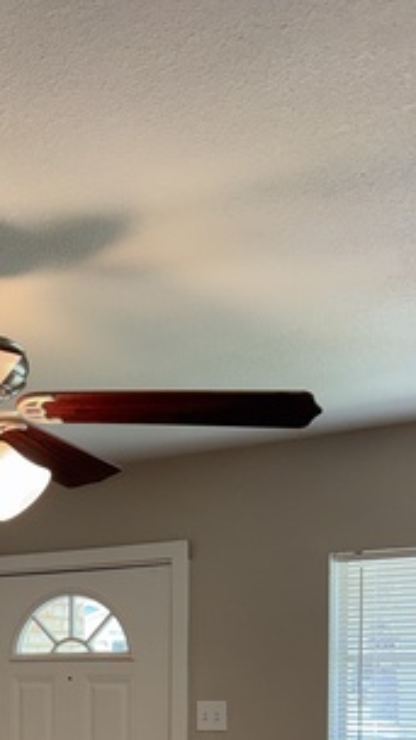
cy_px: 721
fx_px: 1079
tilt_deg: -2.2
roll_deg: +0.8
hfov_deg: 20.6
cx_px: -61
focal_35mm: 55
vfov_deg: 34.8
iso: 125
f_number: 1.78
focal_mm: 6.76
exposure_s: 1/175
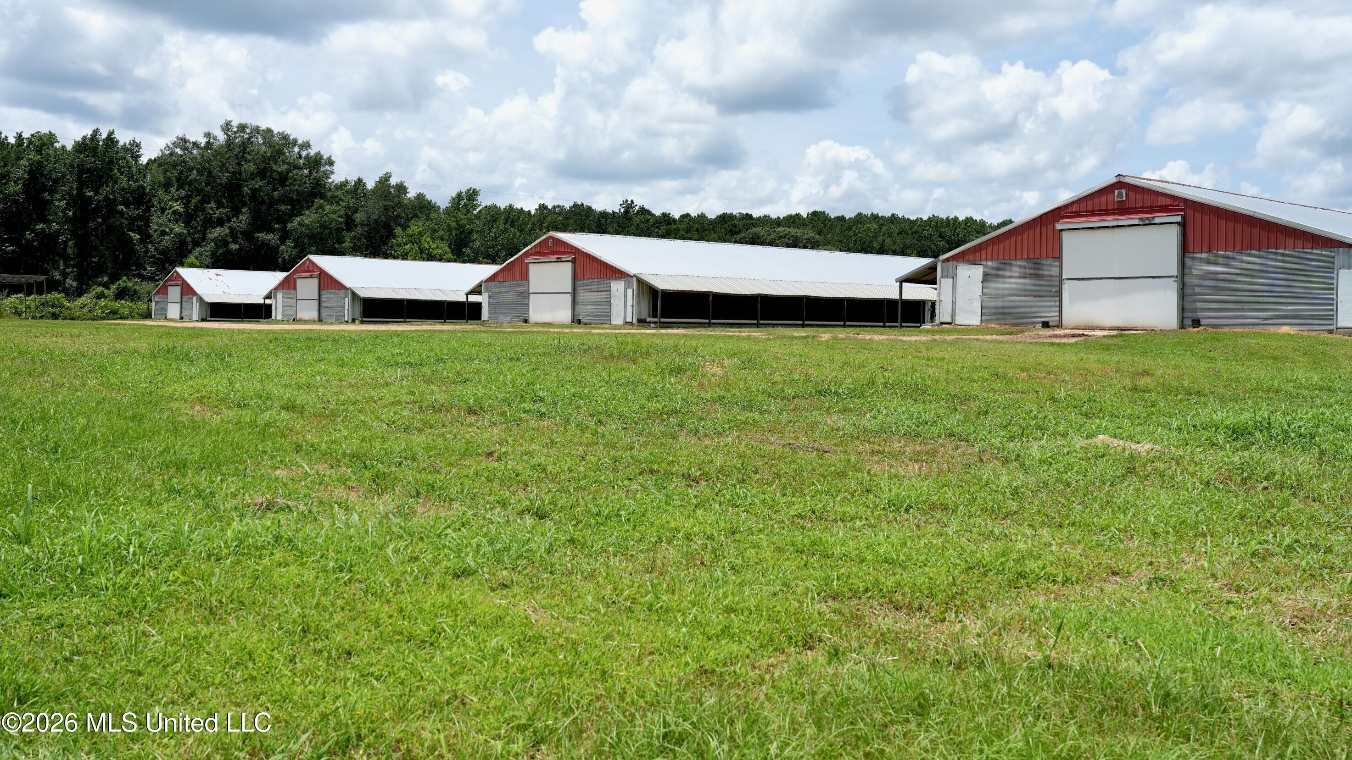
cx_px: 688
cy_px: 306
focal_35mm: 32
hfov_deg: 61.0
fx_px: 1147
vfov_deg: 36.5
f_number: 5.6
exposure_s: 1/1250
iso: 200
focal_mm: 30
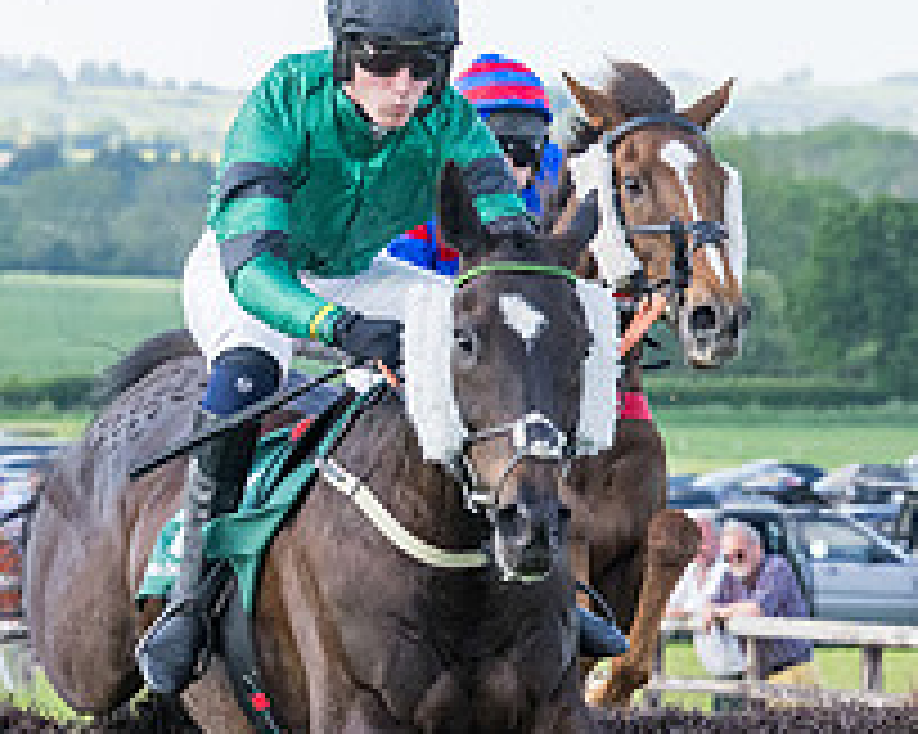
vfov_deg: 4.7
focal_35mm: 326
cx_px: 682
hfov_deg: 5.9
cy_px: 711
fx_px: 8853
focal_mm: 70
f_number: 4
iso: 800
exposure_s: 1/2500
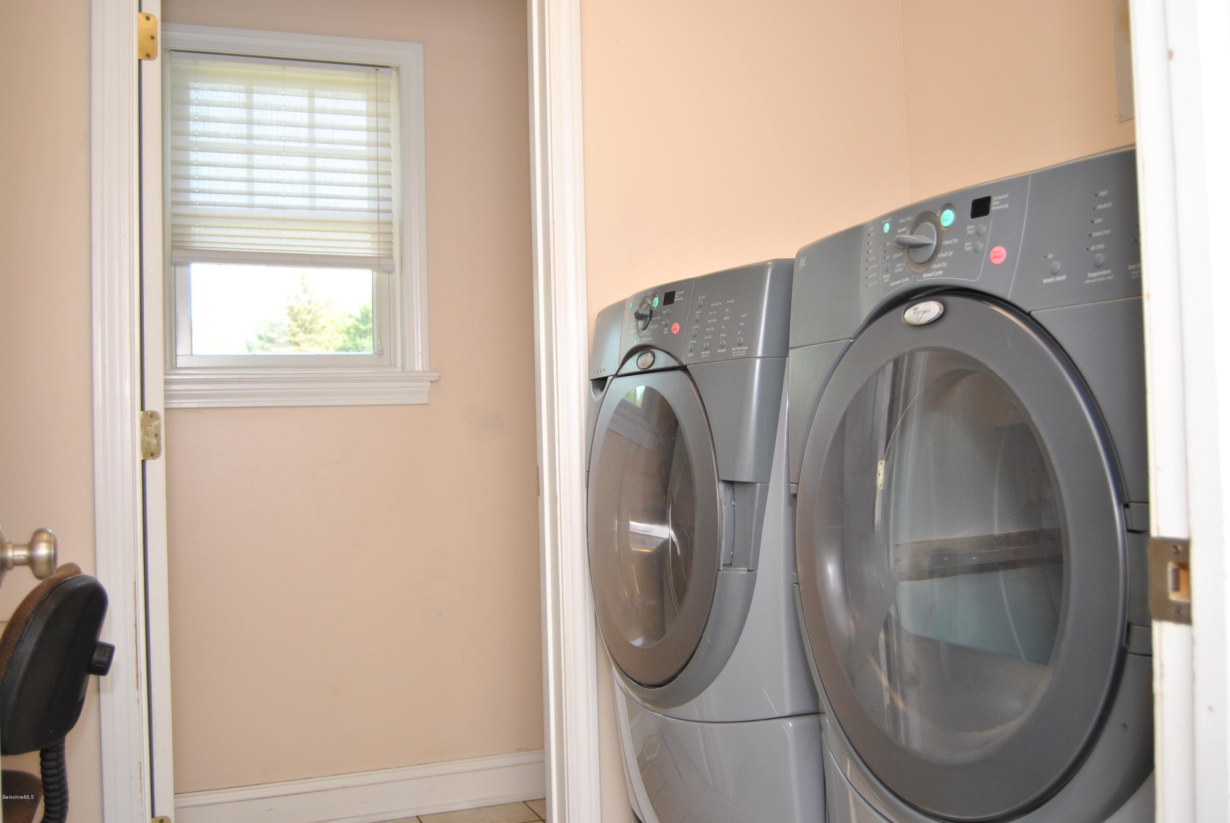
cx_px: 615
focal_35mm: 34
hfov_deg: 55.1
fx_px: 1180
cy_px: 412
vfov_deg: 38.5
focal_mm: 23
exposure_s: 1/60
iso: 200
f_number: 4
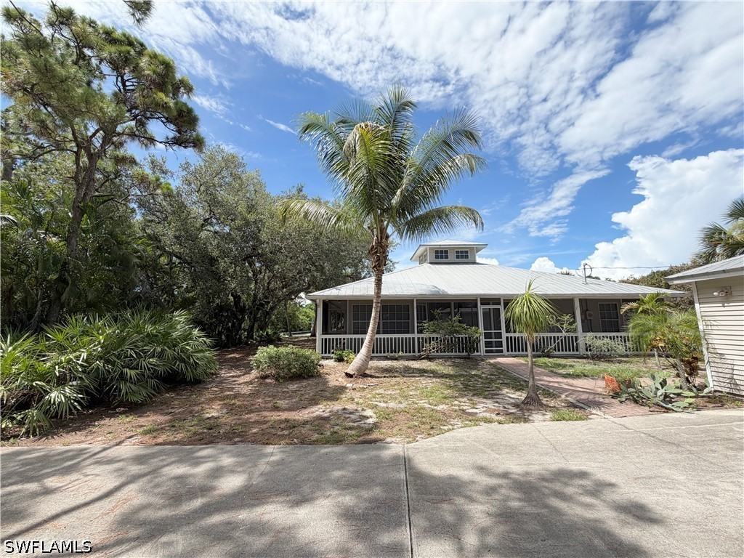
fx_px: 301
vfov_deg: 85.7
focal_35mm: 14
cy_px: 279
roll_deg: +0.9
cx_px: 372
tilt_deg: +9.1
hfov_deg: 102.1
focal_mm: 2.22
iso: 20
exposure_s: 1/853
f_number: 2.2
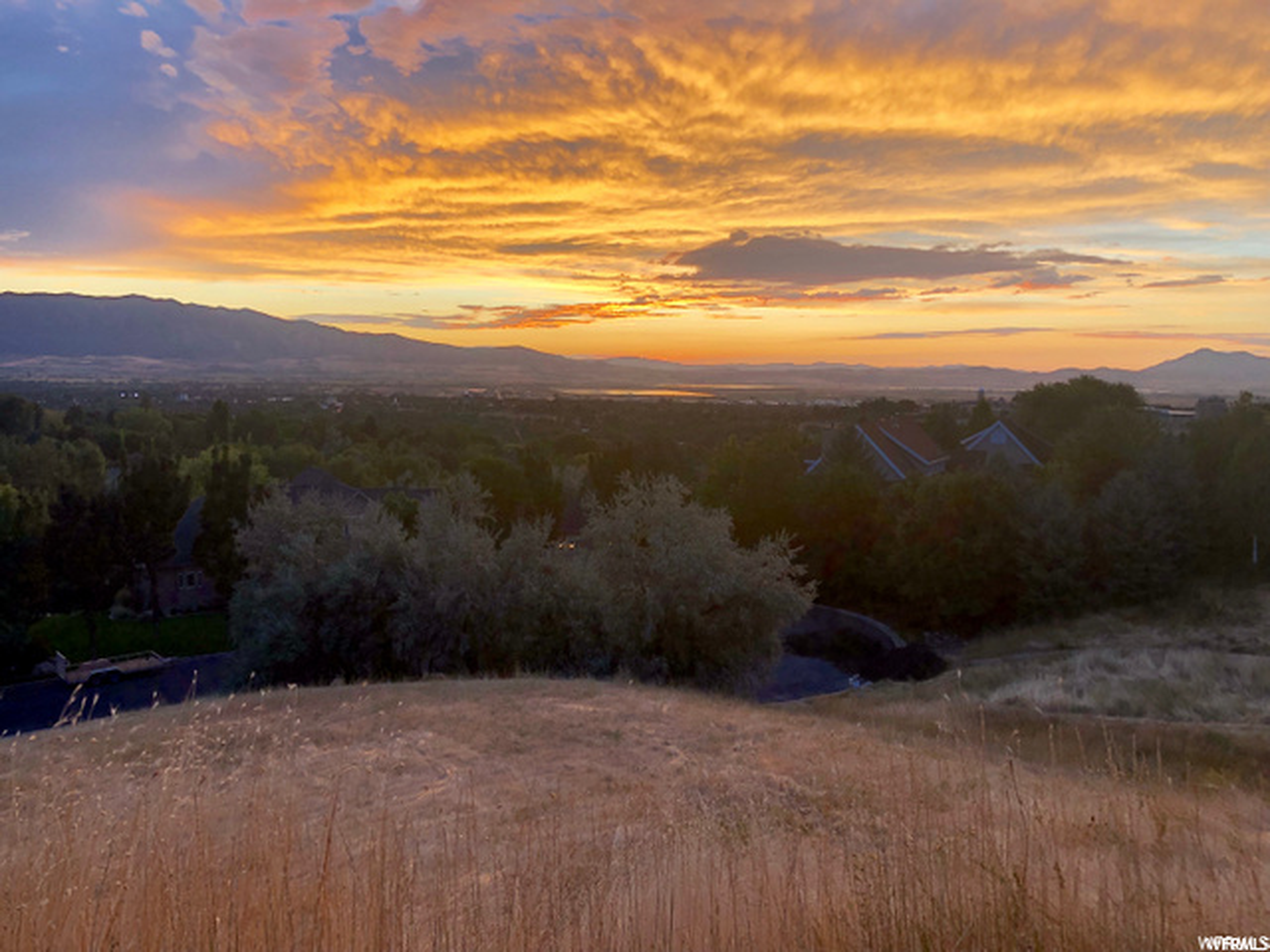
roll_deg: -1.3
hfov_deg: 63.4
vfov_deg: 49.7
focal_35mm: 28
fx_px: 1027
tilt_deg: -5.0
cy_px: 476
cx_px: 635
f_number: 1.8
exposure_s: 1/120
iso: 25
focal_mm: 3.99
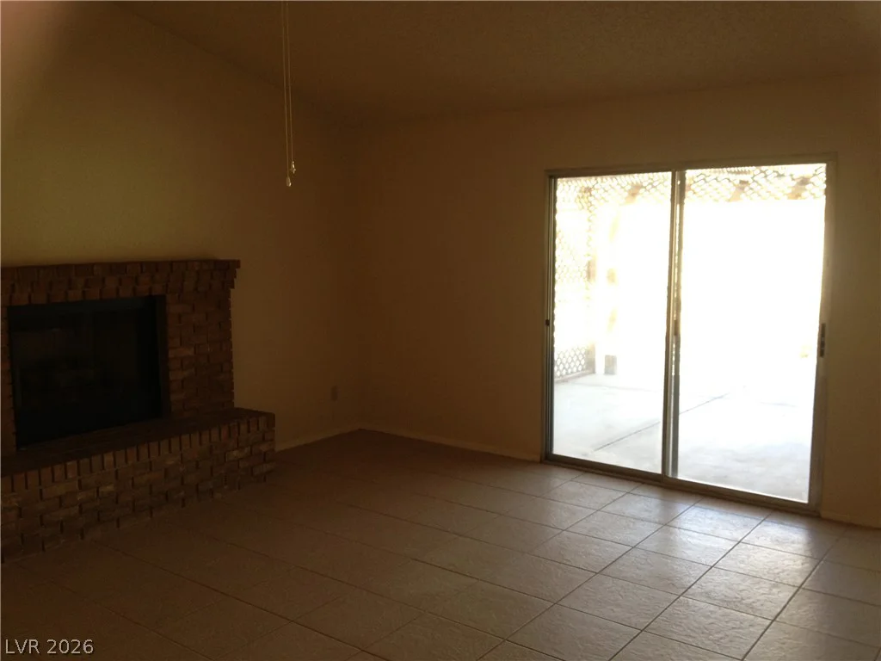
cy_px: 330
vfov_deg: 40.7
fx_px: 891
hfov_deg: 52.6
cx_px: 440
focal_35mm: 35
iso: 80
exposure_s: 1/60
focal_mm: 4.28
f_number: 2.4
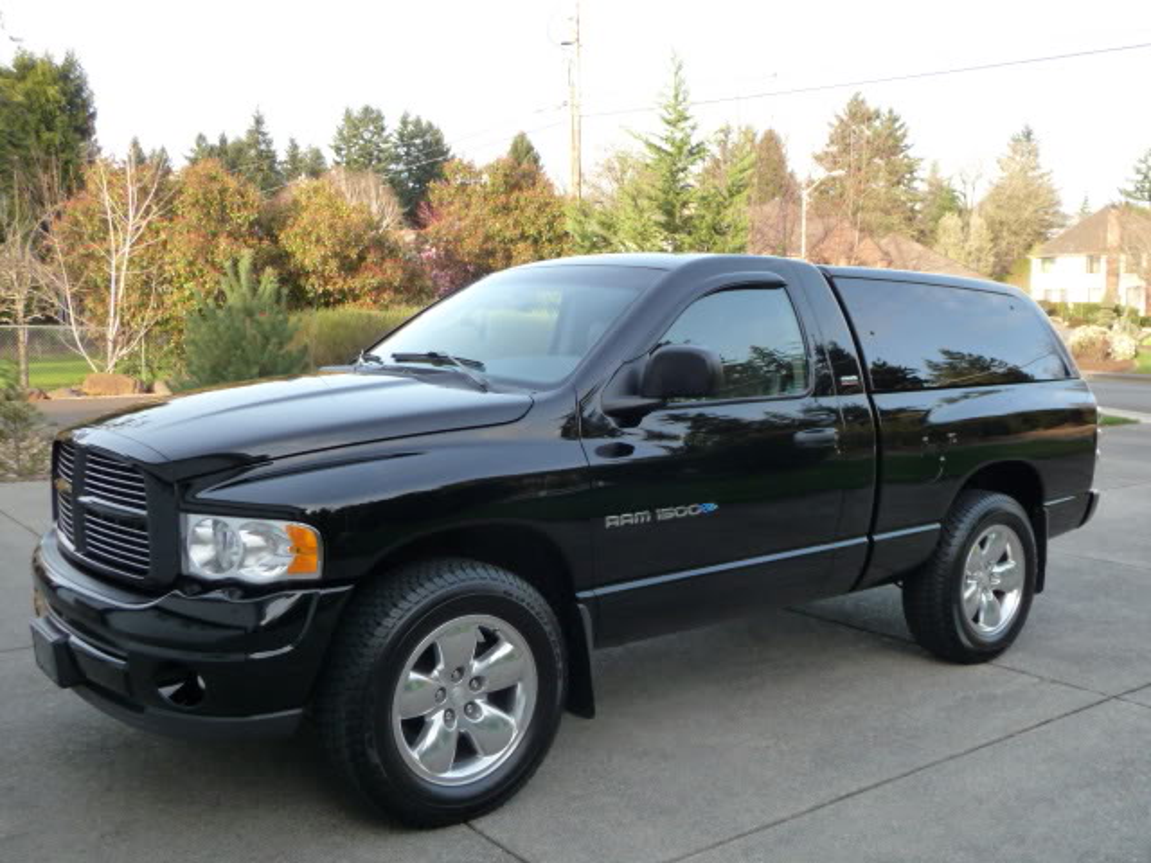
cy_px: 432
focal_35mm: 33
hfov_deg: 55.4
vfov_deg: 42.9
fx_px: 1097
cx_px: 576
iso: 160
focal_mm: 4.7
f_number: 3.3
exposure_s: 1/100
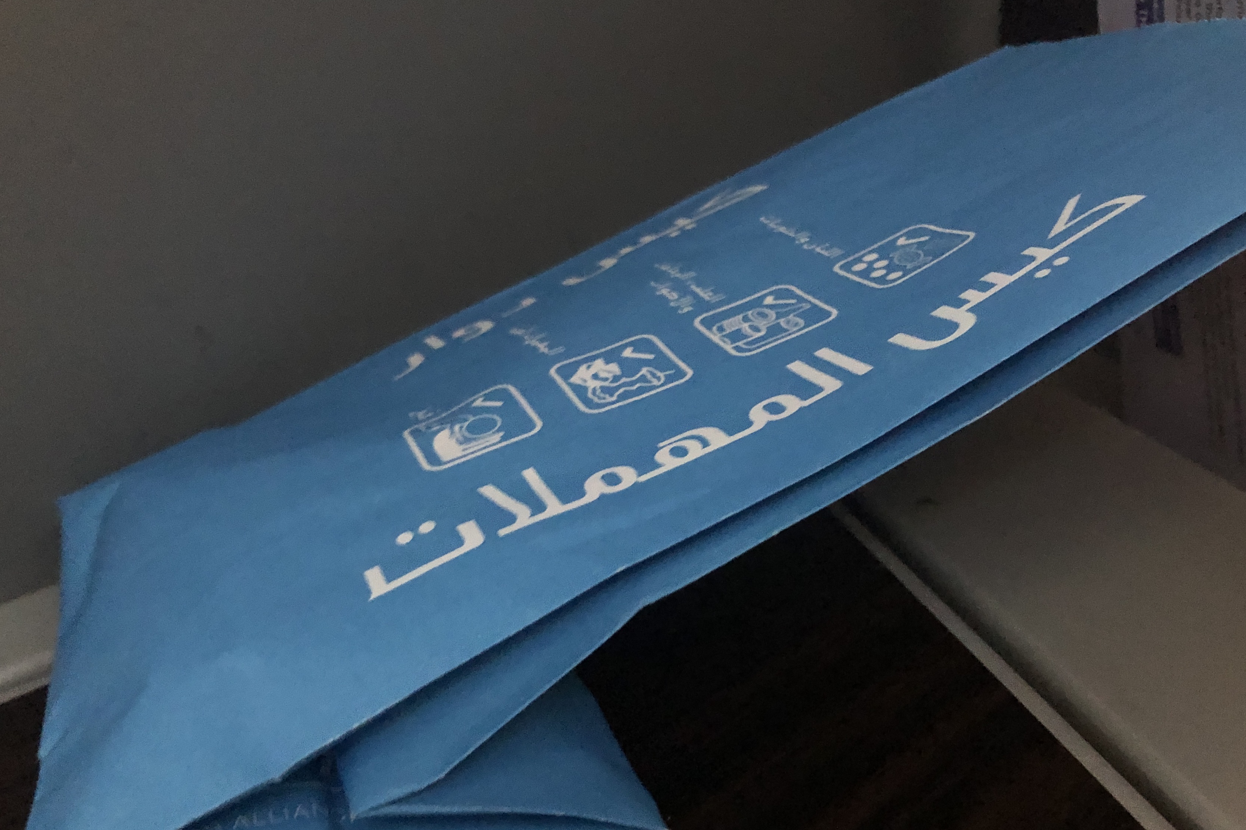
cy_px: 517
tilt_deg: -27.3
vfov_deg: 37.6
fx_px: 1211
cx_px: 626
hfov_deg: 54.4
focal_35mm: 35
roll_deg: +4.6
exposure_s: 1/4
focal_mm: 3.99
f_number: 1.8
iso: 200
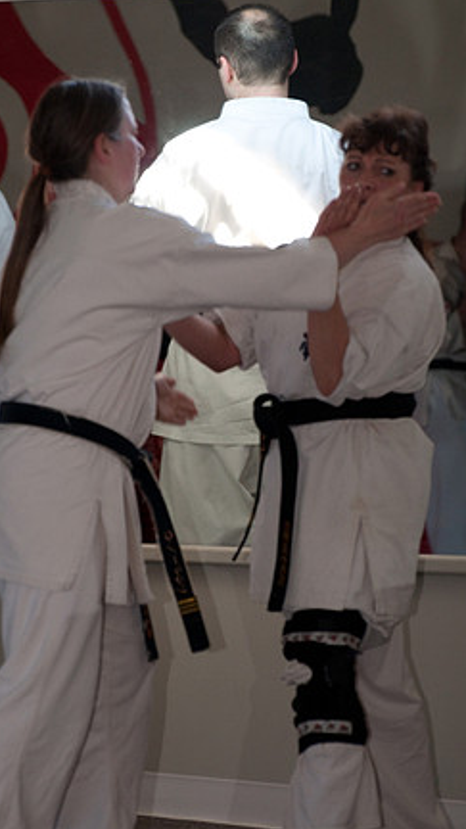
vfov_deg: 7.8
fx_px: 6107
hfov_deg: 4.4
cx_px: 250
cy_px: 422
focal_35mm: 278
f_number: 5
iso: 800
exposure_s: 1/200
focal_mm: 170
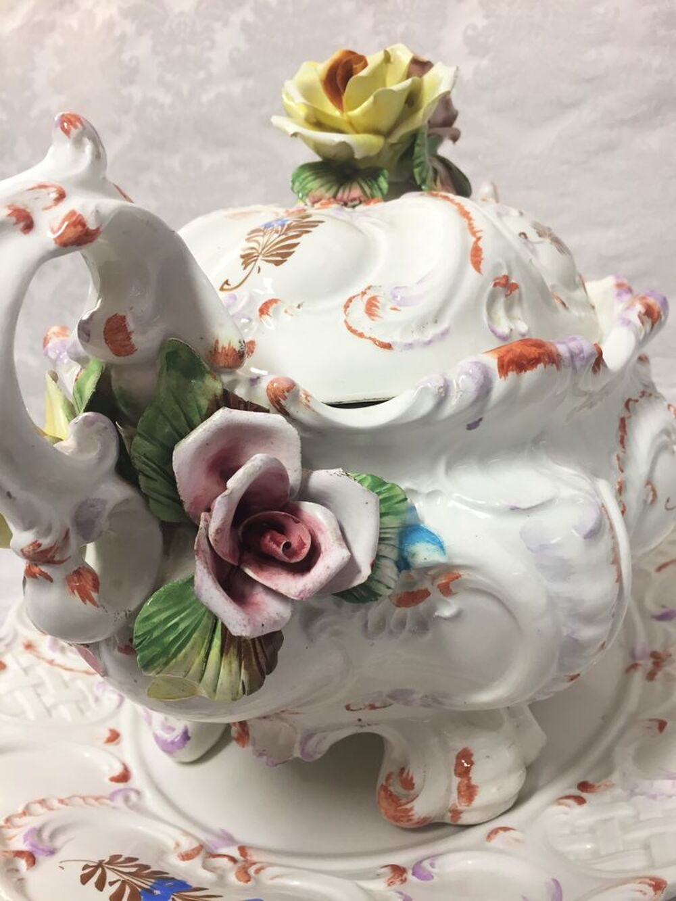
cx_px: 338
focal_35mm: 29
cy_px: 450
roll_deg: +2.1
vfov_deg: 61.7
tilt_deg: -15.4
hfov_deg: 48.2
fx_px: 755
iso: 80
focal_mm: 4.15
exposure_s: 1/33
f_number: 2.2
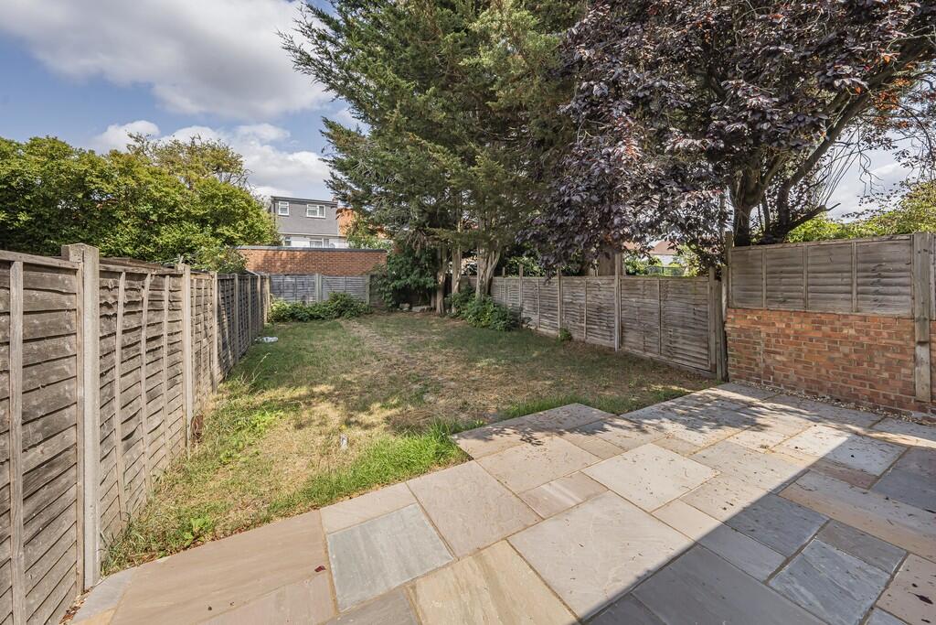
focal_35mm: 12
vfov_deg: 90.0
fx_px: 312
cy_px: 312
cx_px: 468
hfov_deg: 112.6
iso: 320
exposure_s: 1/500
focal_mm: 12
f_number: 9
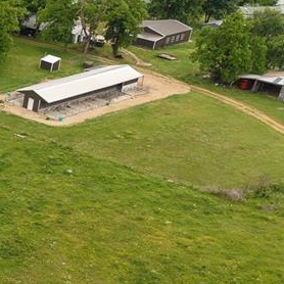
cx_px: -199
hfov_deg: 18.3
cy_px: 182
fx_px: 724
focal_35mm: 78
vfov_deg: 22.1
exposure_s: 1/200
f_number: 1.8
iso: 100
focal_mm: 8.67
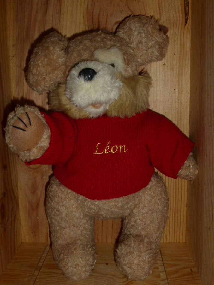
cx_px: 107
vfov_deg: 52.6
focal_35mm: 35
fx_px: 288
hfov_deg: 40.7
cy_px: 142
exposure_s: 1/60
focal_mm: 6.1
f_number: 3.7
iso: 100
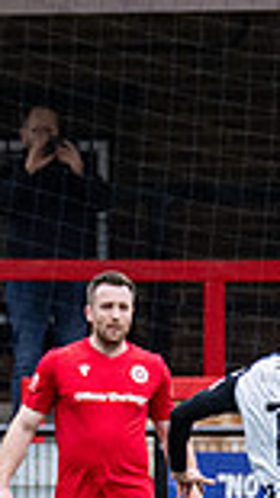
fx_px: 22779
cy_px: 329
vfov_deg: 1.3
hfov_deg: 0.7
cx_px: 577
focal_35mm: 1723
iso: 800
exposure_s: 1/1600
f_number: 4
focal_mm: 200
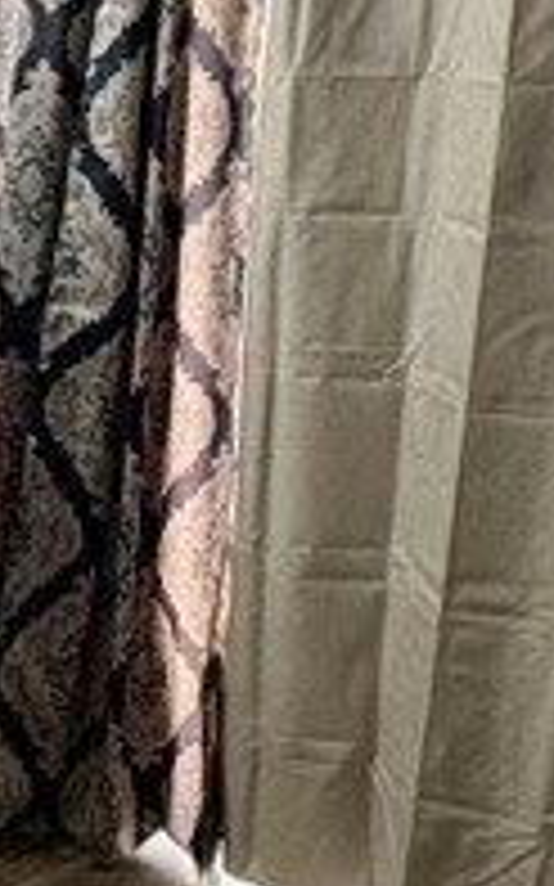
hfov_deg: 14.8
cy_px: 427
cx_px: -441
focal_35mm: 77
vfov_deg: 26.8
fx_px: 1861
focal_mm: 2.22
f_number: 2.2
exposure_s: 1/60
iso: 160
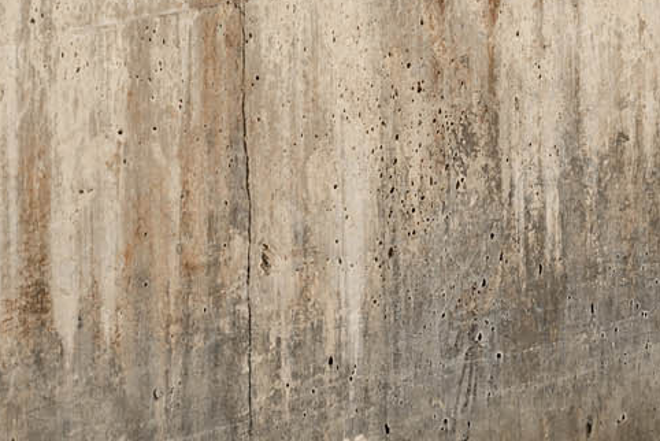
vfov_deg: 3.4
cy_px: -742
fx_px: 7392
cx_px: 133
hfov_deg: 5.1
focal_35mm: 403
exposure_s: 1/50
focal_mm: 60
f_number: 8
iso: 32
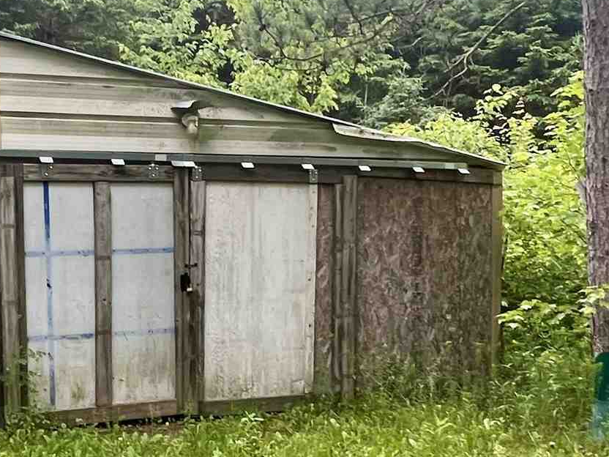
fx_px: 844
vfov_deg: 30.2
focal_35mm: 48
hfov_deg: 37.9
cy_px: 270
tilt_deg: +1.7
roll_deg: +2.5
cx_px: 106
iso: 125
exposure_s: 1/99
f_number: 1.8
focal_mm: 1.57
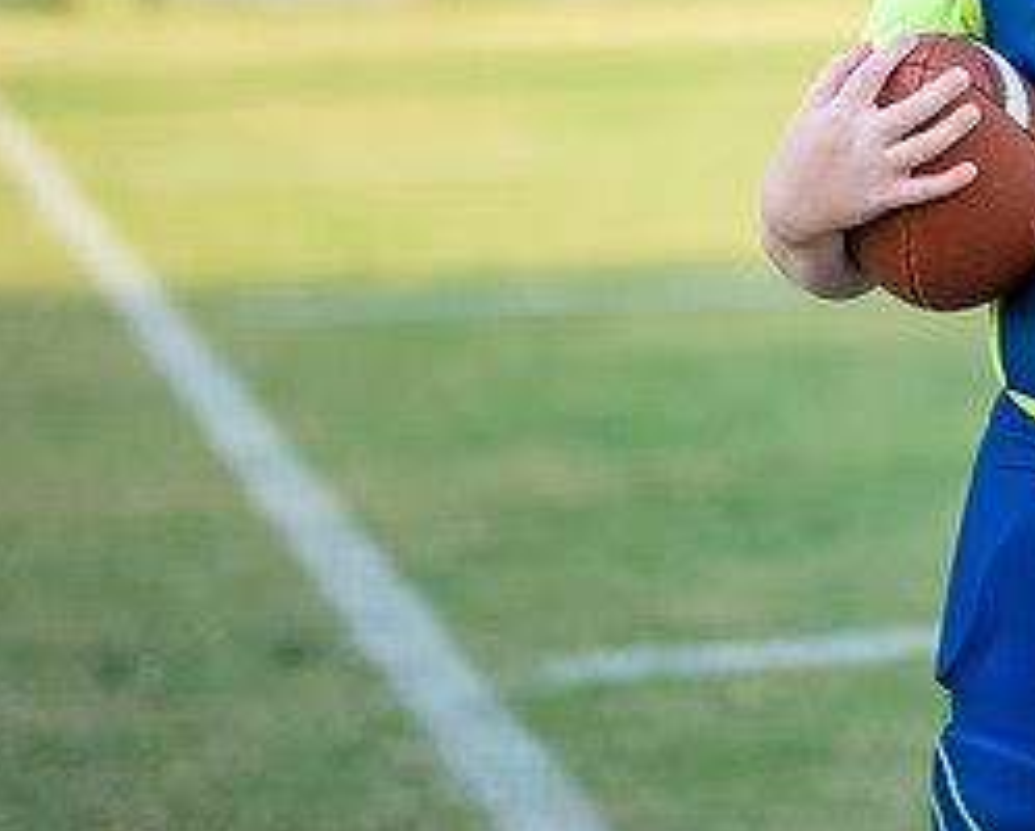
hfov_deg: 14.2
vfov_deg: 11.6
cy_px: -26
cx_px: 1148
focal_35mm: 132
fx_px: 4050
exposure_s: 1/2000
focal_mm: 50
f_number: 1.2
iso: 100
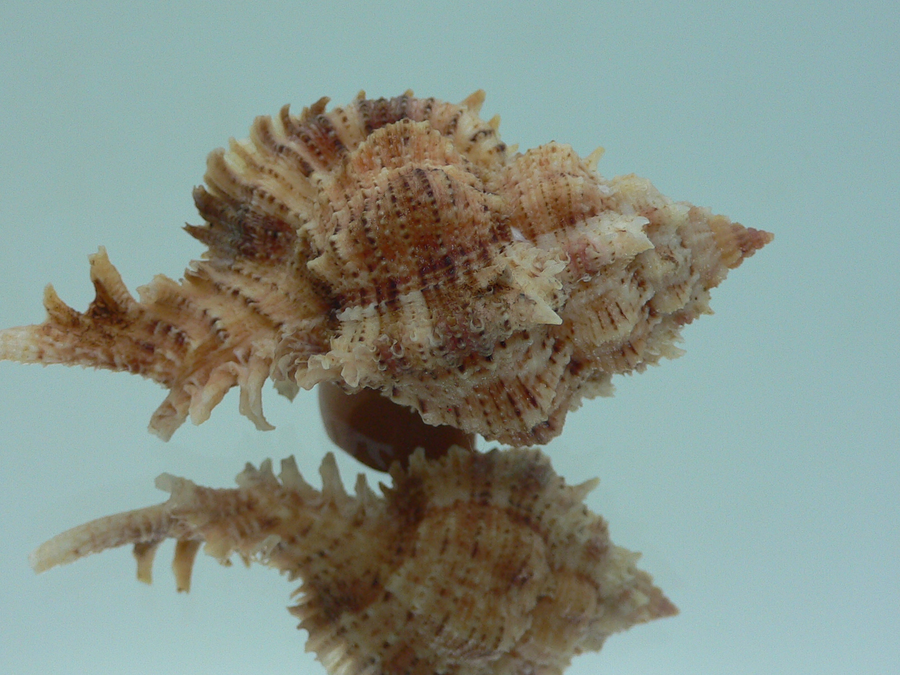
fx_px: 1144
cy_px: 326
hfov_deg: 42.8
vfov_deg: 32.9
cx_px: 387
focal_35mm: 44
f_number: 2.8
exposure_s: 1/60
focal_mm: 4.6
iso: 80
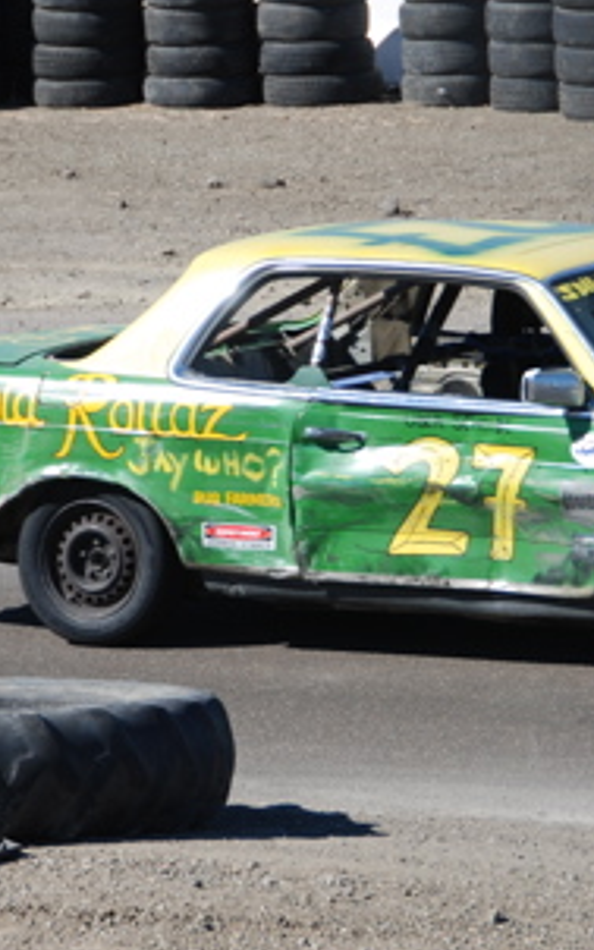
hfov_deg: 4.3
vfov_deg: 6.8
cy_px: 513
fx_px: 7972
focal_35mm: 308
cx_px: 338
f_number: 5.6
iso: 125
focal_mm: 95
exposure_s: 1/500
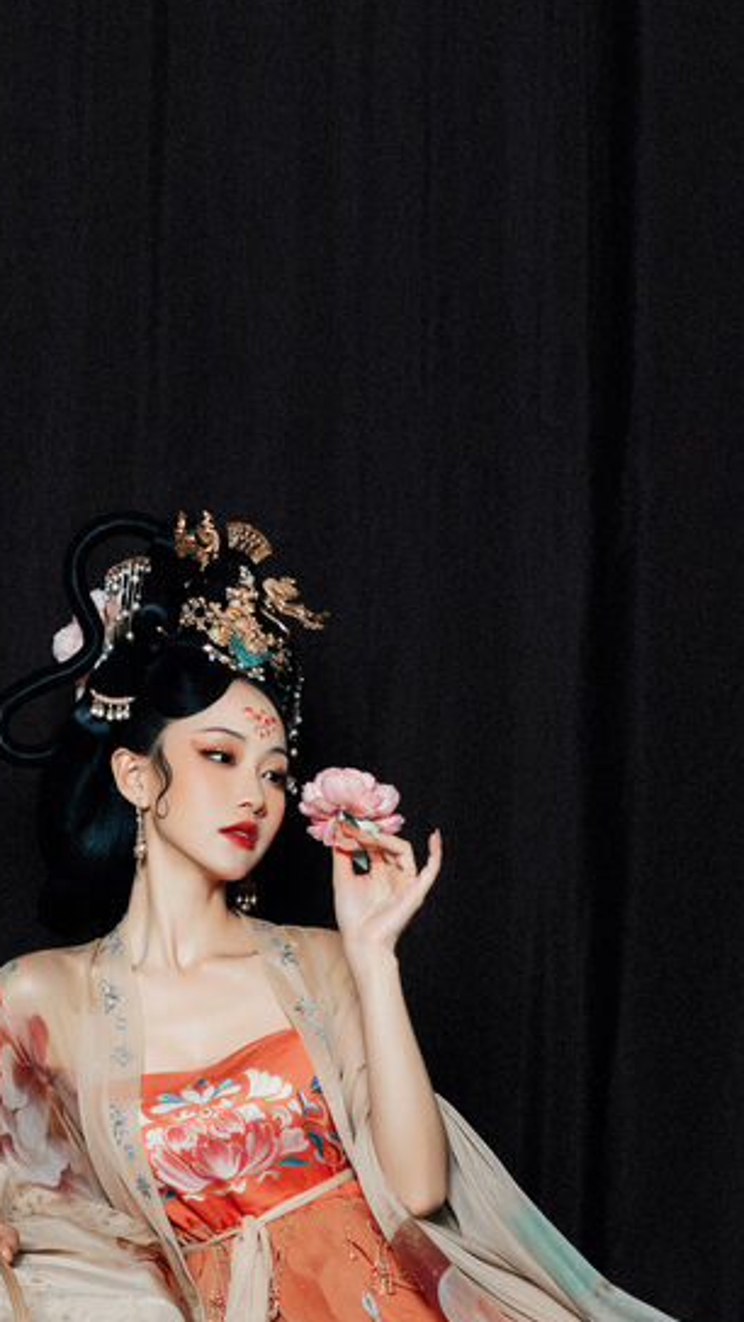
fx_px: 3402
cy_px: 919
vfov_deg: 21.9
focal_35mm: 97
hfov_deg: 12.4
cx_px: 148
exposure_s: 1/160
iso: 100
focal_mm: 42
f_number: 6.3
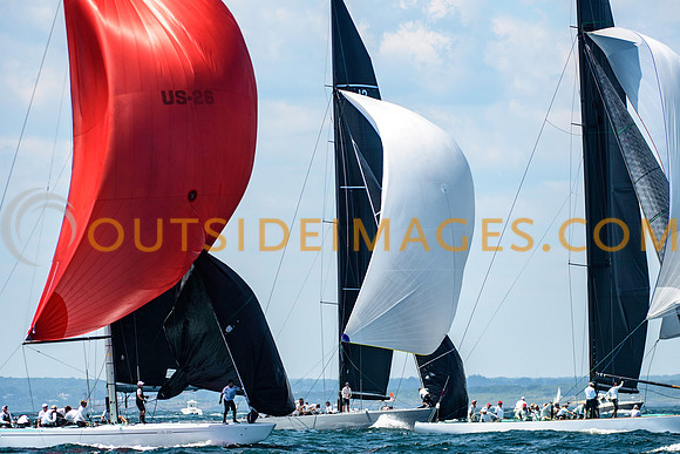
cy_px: 227
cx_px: 340
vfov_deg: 4.2
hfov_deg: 6.2
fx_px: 6234
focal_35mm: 330
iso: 400
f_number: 5
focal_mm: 220
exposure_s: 1/2500
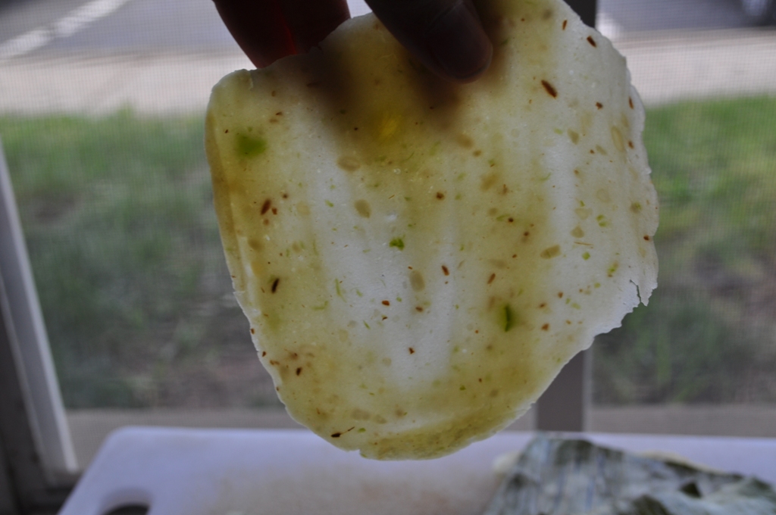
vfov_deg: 28.0
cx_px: 388
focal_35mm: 48
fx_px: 1033
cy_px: 258
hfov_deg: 41.2
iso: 220
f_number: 8
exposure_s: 1/60
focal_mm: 32
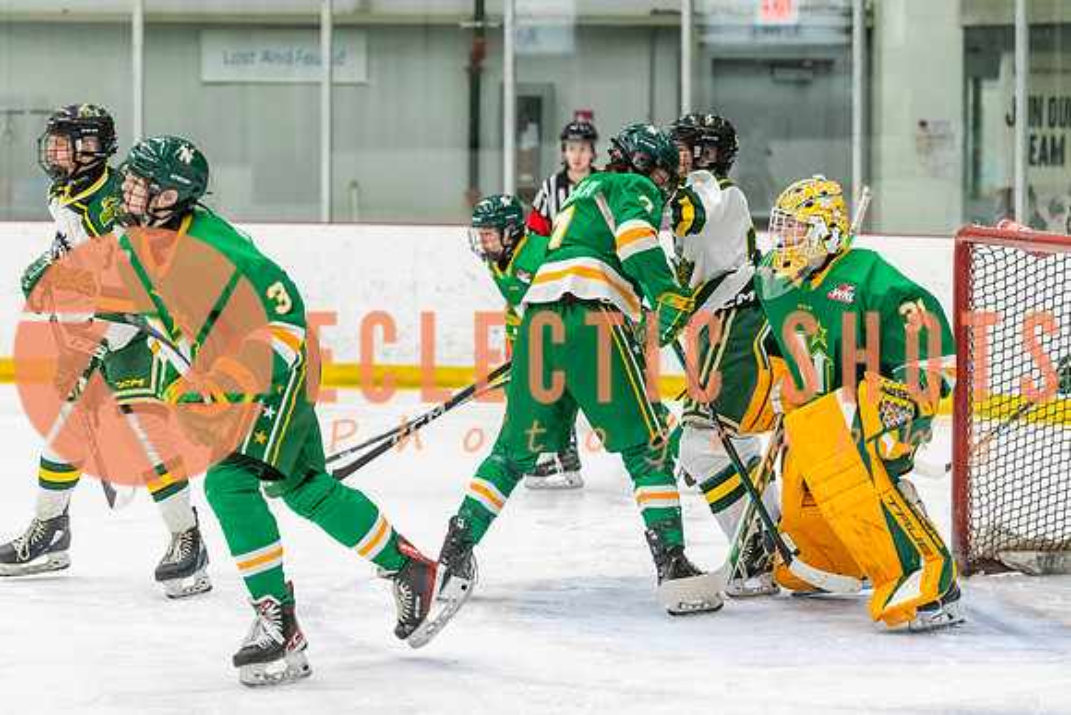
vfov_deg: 10.2
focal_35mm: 135
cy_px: 287
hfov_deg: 15.2
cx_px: 535
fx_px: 4006
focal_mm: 105
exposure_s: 1/800
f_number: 2.8
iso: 3200
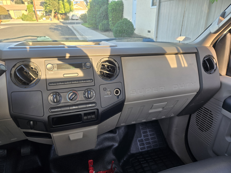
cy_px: 86
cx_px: 116
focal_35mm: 23
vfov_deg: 58.9
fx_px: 153
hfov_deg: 73.9
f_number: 1.8
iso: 64
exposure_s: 1/180
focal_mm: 5.4
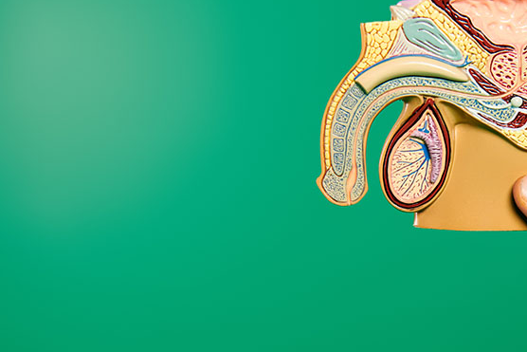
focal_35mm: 95
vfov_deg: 14.4
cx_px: 463
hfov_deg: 21.0
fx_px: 1391
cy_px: 232
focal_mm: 44
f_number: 5
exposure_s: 1/160
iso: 100
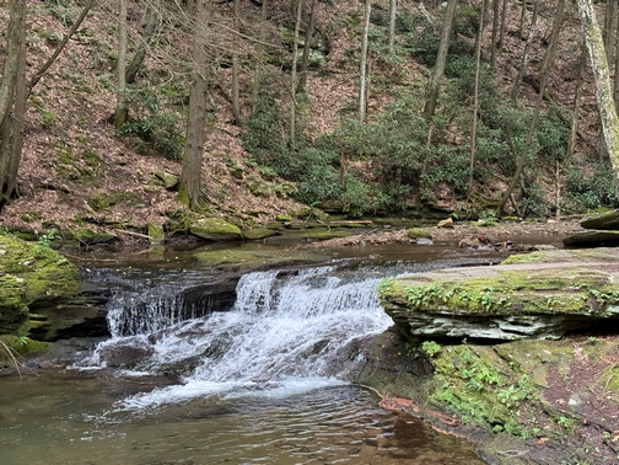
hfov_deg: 39.7
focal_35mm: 48
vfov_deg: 30.3
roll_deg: -0.3
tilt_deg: -2.1
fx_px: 858
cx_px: 310
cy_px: 232
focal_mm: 6.76
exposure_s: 1/60
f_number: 1.78
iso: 200
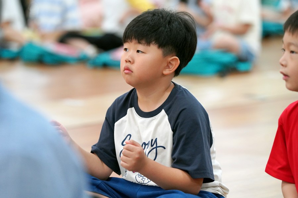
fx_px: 1655
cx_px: 149
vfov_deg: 6.9
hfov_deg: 10.3
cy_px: 99
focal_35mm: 200
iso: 3200
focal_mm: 200
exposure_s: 1/250
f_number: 4
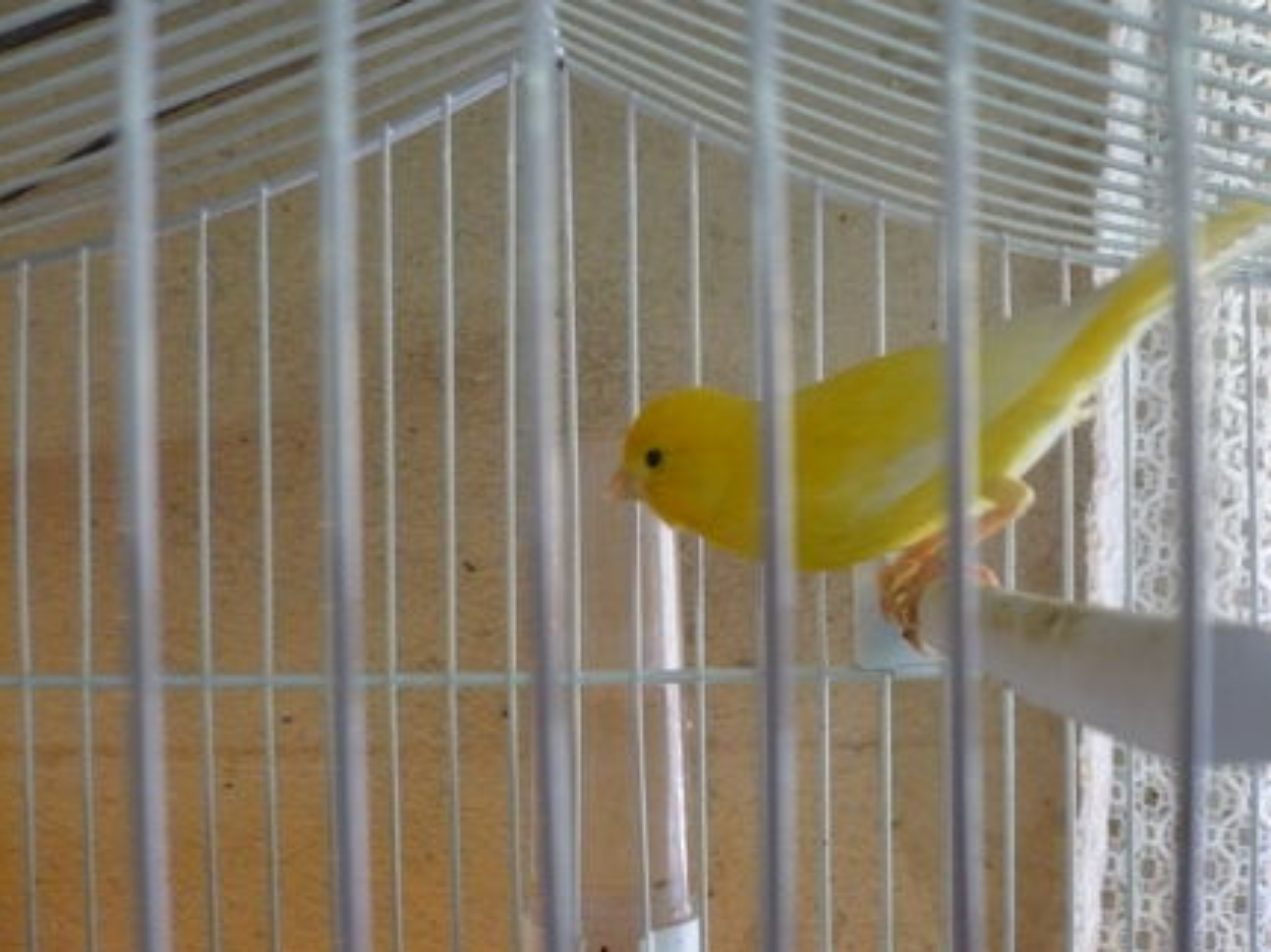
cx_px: 696
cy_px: 483
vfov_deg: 36.8
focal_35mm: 39
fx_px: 1432
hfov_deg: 47.8
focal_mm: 5.8
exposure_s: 1/15
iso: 400
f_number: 2.8
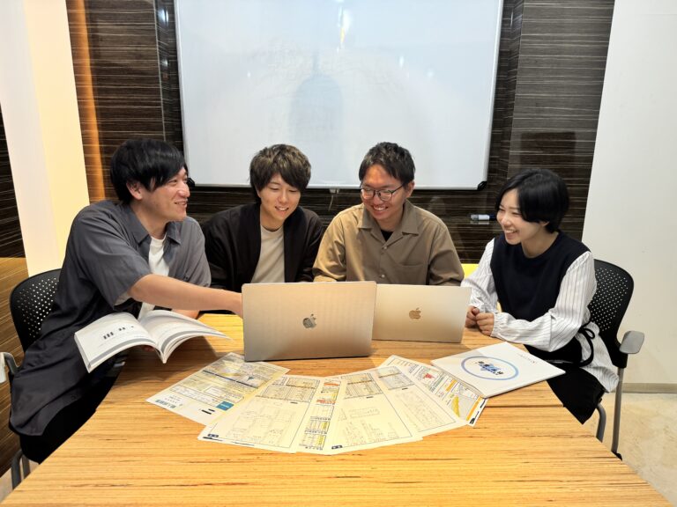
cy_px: 254
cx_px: 338
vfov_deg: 56.8
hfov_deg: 71.6
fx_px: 469
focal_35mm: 24
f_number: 1.78
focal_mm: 6.76
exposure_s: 1/50
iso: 200
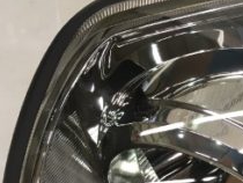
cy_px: 200
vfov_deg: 18.7
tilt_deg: -73.2
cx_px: 309
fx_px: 534
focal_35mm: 76
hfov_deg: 23.0
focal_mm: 4.15
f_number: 2.2
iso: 64
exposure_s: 1/30
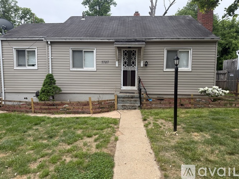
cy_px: 90
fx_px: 166
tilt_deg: -3.7
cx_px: 120
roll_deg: -0.2
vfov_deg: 56.8
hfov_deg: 71.6
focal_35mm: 24
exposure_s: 1/528
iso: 100
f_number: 1.78
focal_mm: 6.76
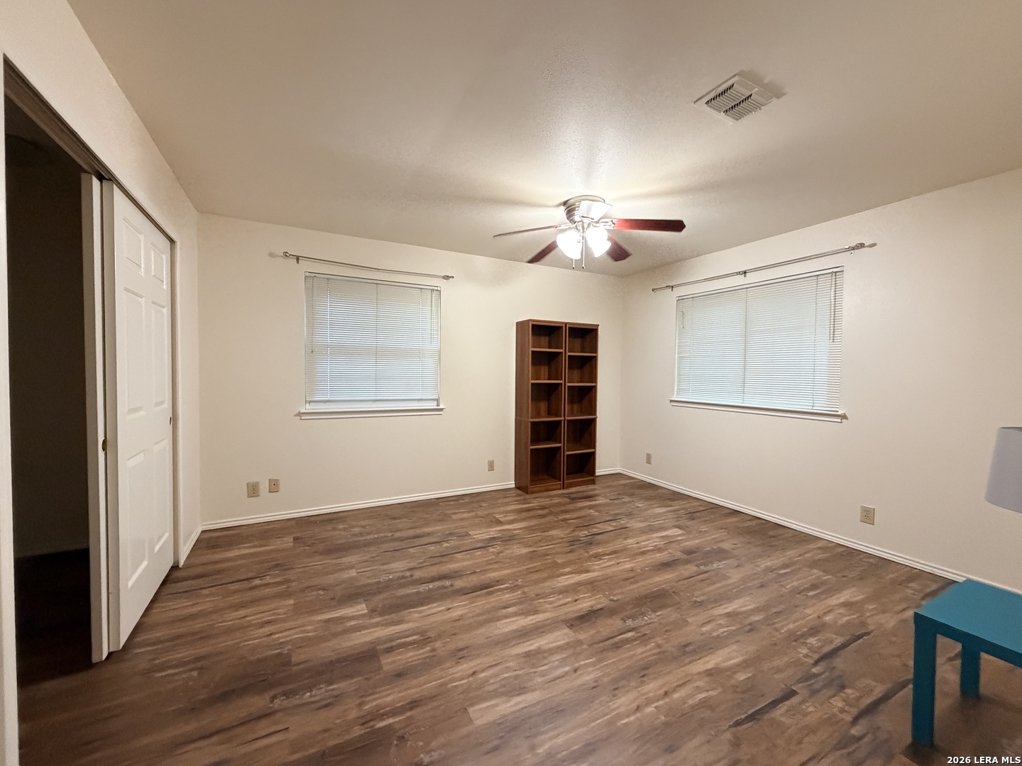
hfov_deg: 102.1
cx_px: 511
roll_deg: +0.0
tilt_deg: -1.6
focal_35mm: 14
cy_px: 383
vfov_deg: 85.7
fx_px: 413
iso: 640
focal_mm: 2.22
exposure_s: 1/60
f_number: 2.2
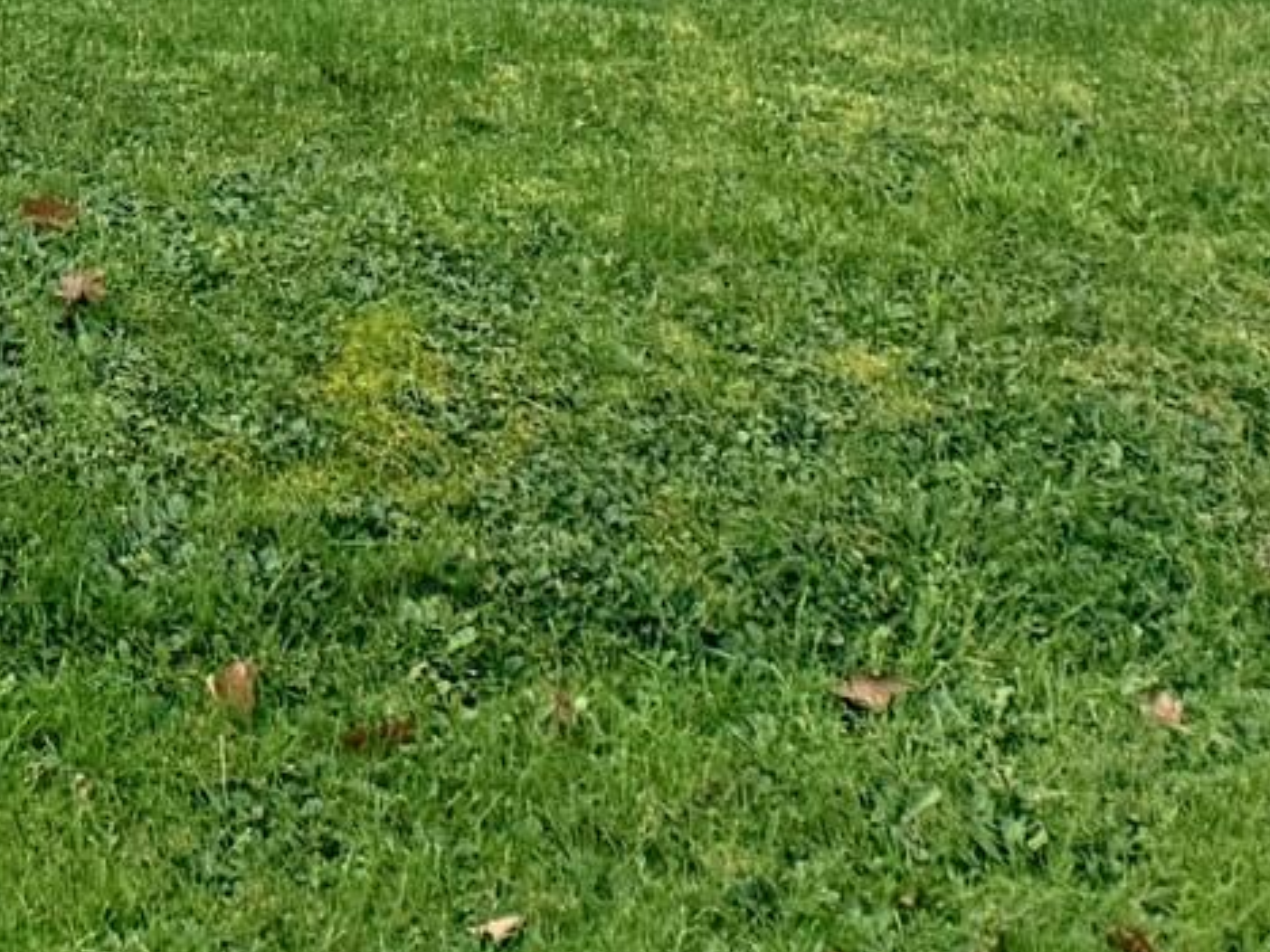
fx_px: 5650
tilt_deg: +14.2
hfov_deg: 11.7
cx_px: -1164
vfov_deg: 8.2
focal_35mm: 154
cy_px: -1942
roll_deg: +0.4
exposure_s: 1/3021
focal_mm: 6.76
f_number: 1.78
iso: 100
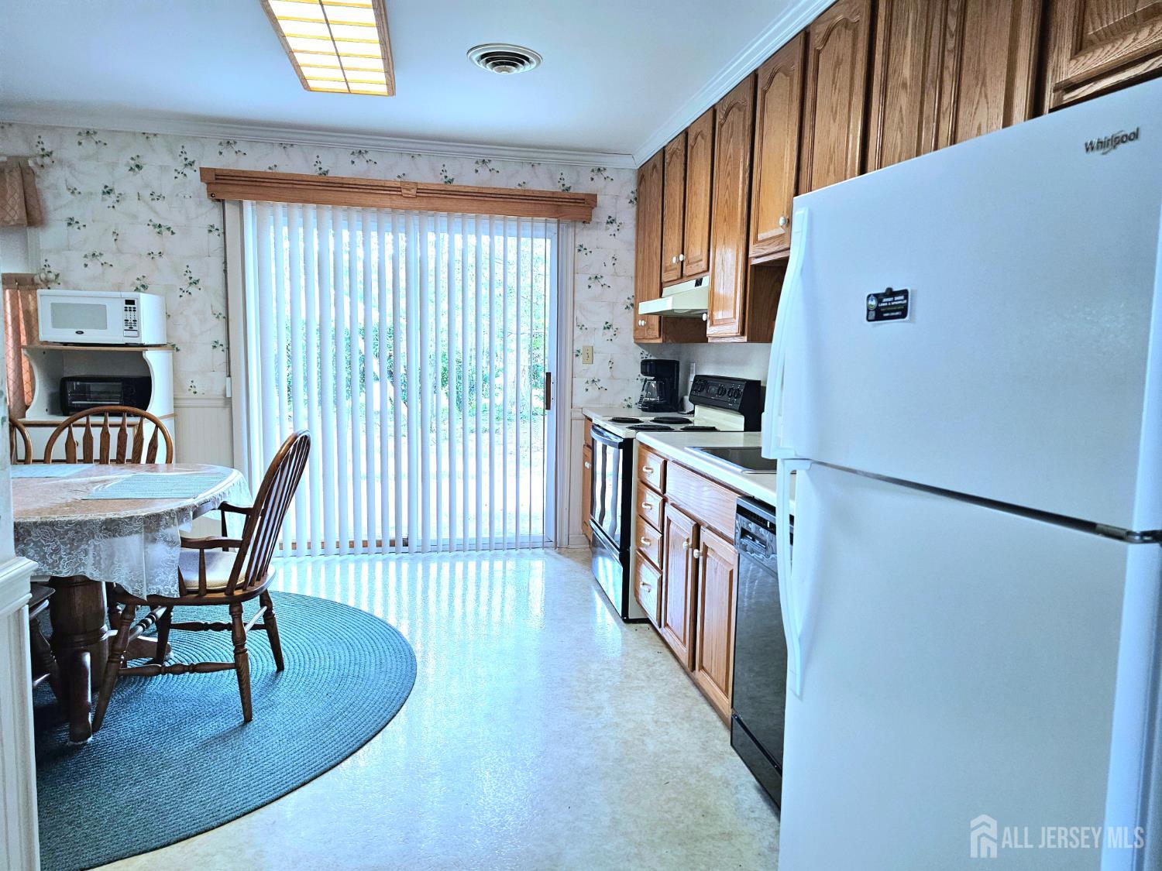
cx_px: 581
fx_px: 772
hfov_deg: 73.9
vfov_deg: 58.9
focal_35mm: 23
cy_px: 436
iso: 160
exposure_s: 1/120
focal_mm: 6.3
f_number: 1.7
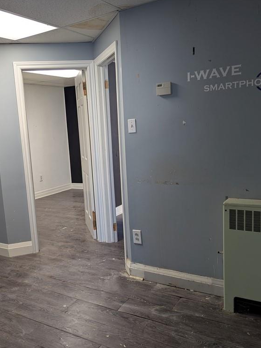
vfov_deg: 55.4
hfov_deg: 42.6
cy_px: 175
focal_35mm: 33
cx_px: 96
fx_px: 332
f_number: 1.85
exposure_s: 1/35.2
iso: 55
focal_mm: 6.81
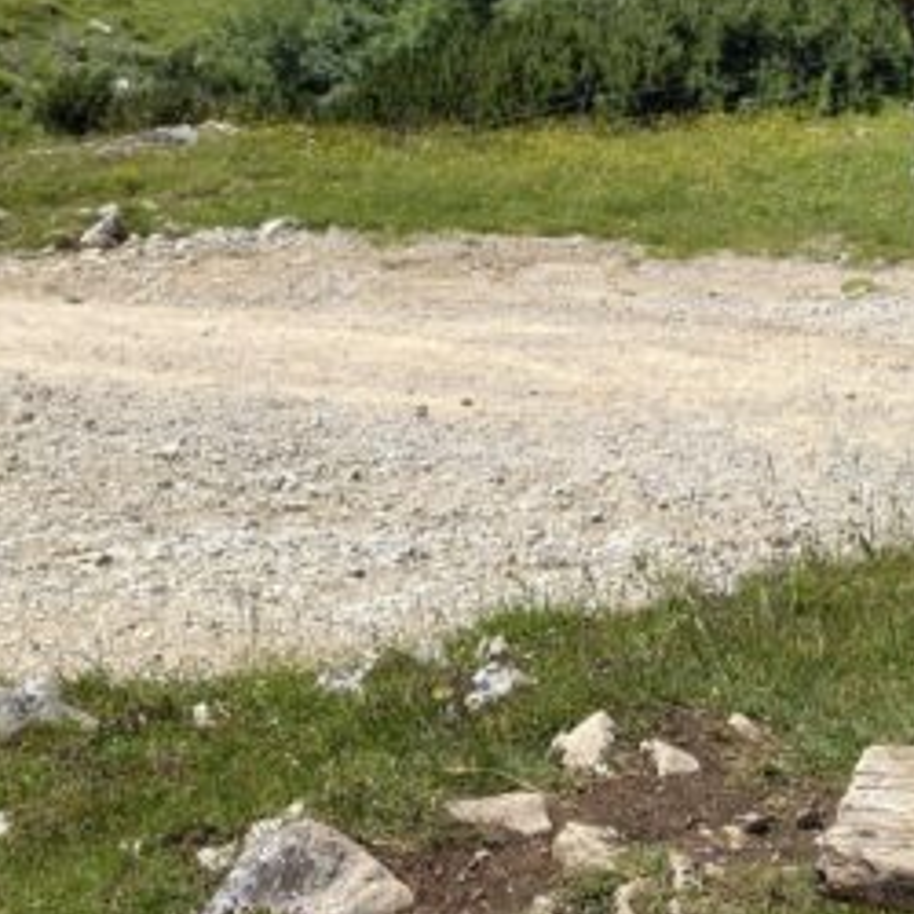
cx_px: 841
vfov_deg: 18.9
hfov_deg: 19.5
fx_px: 2599
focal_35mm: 87
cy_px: -161
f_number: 1.57
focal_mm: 7
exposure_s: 1/4464
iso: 72
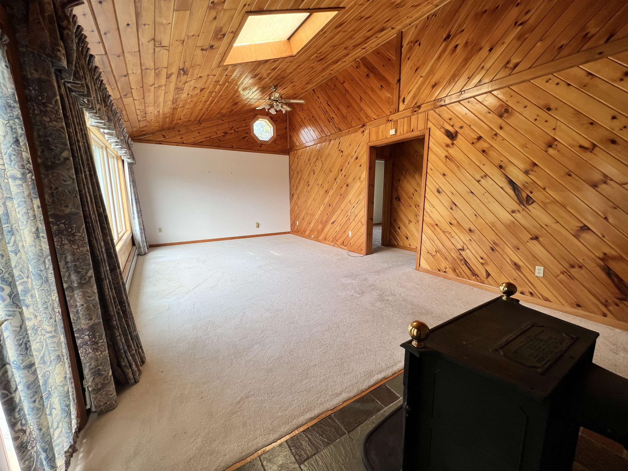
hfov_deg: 106.2
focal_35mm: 13
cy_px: 236
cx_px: 314
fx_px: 236
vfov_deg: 89.9
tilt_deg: -9.4
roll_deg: +0.2
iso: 32
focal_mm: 1.57
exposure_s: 1/123
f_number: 1.8
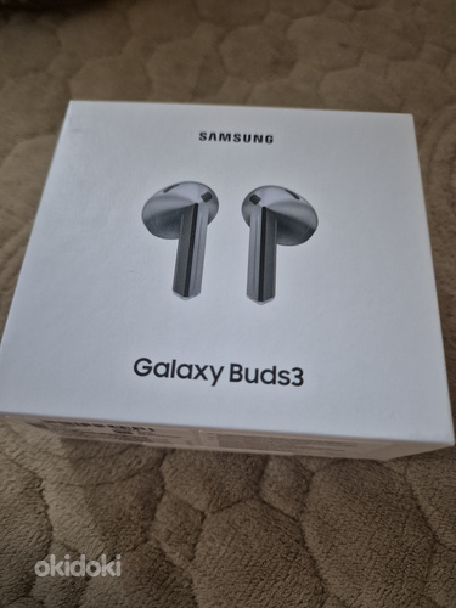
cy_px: 304
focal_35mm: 23
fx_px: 404
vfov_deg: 73.9
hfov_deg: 58.9
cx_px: 228
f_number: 1.8
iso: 1250
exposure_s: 1/100
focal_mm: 5.4
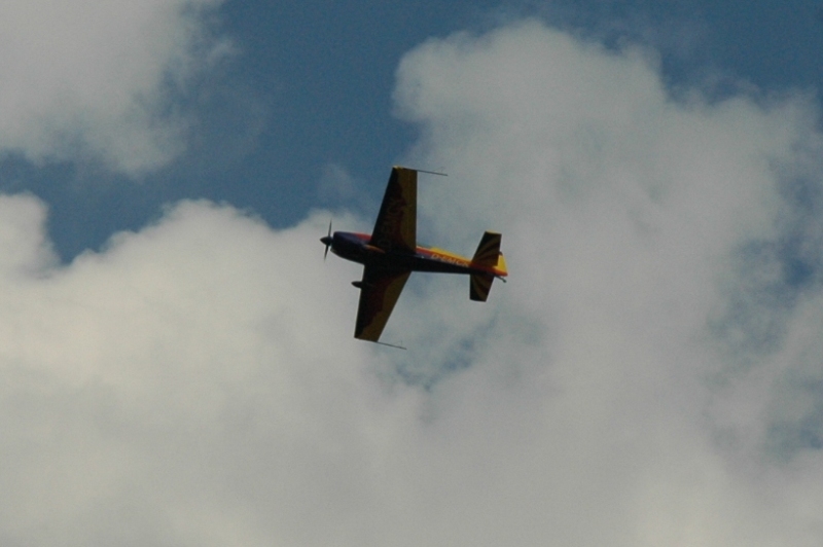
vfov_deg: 13.0
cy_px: 274
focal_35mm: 105
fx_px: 2398
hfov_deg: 19.5
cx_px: 412
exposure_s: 1/500
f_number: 11
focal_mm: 70
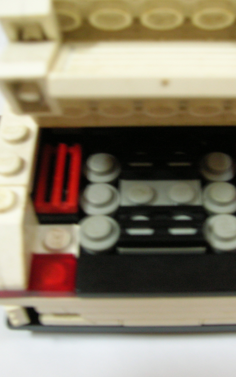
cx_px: 159
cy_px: 190
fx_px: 515
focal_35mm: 50
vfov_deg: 40.3
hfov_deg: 25.7
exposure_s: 1/2.3
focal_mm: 5.8
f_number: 2.9
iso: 100
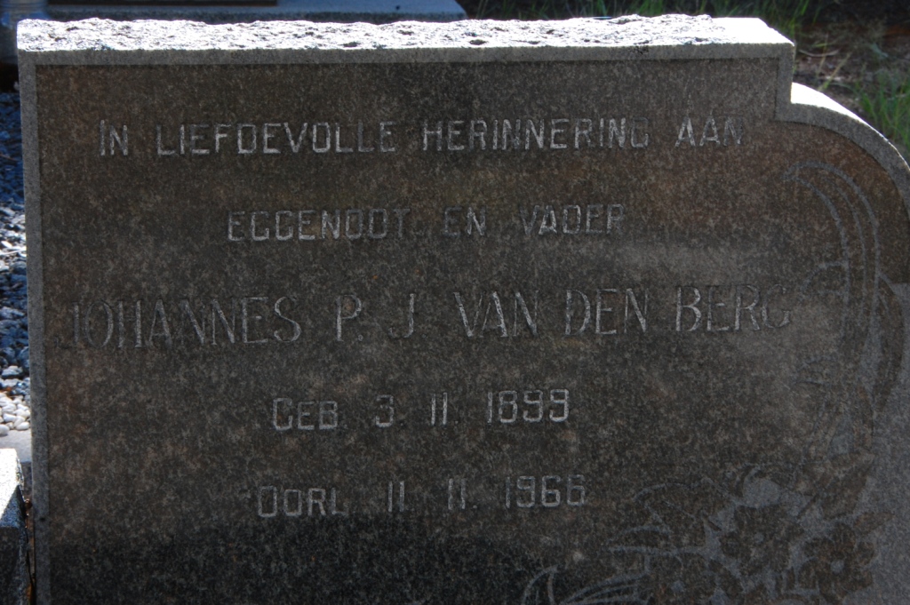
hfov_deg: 19.5
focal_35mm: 105
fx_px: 2652
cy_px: 302
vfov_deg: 13.0
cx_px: 455
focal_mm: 70
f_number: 18
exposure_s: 1/40
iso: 400
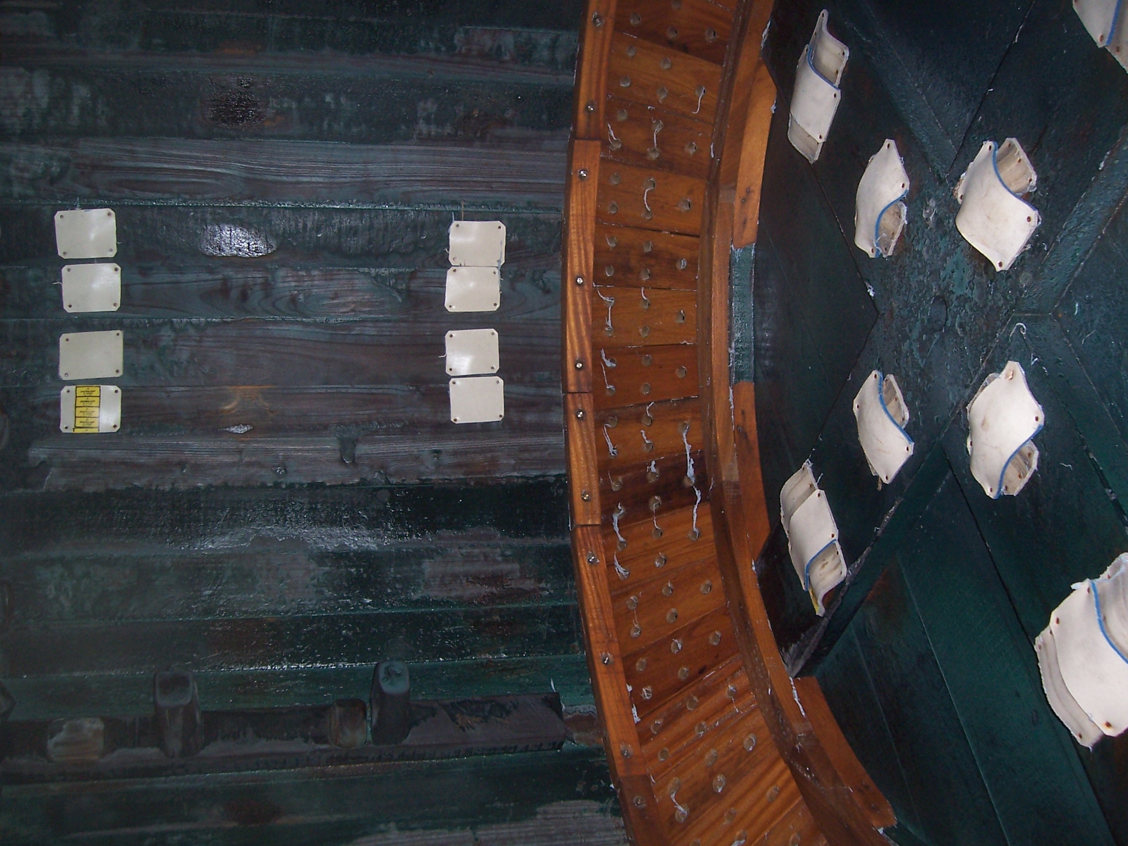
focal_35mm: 36
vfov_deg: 39.7
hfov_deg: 51.4
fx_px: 1173
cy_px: 423
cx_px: 564
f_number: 3
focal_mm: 6
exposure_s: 1/60
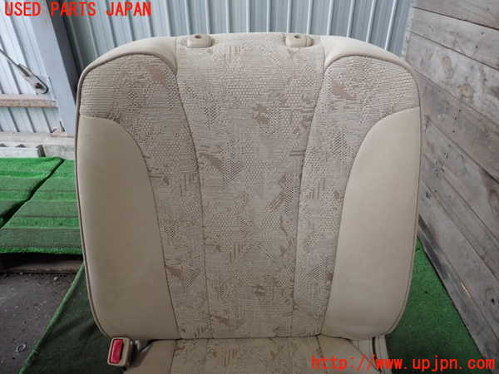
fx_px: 360
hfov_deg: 69.4
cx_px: 250
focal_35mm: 25
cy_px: 187
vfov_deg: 54.9
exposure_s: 1/60
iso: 160
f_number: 2
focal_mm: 4.5
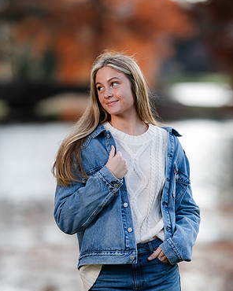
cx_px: 116
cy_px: 146
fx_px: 1327
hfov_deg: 10.0
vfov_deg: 12.5
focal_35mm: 154
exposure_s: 1/640
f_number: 2
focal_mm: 135
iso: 200
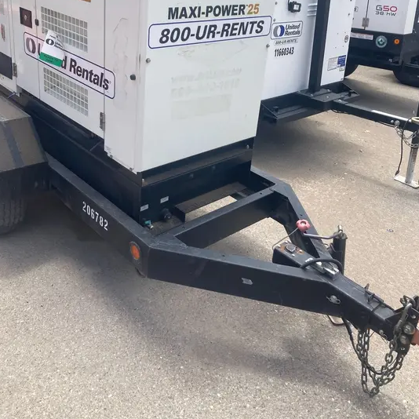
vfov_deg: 47.5
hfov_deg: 48.4
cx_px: 206
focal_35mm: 34
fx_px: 466
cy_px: 132
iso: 20
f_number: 1.8
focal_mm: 3.99
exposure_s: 1/934
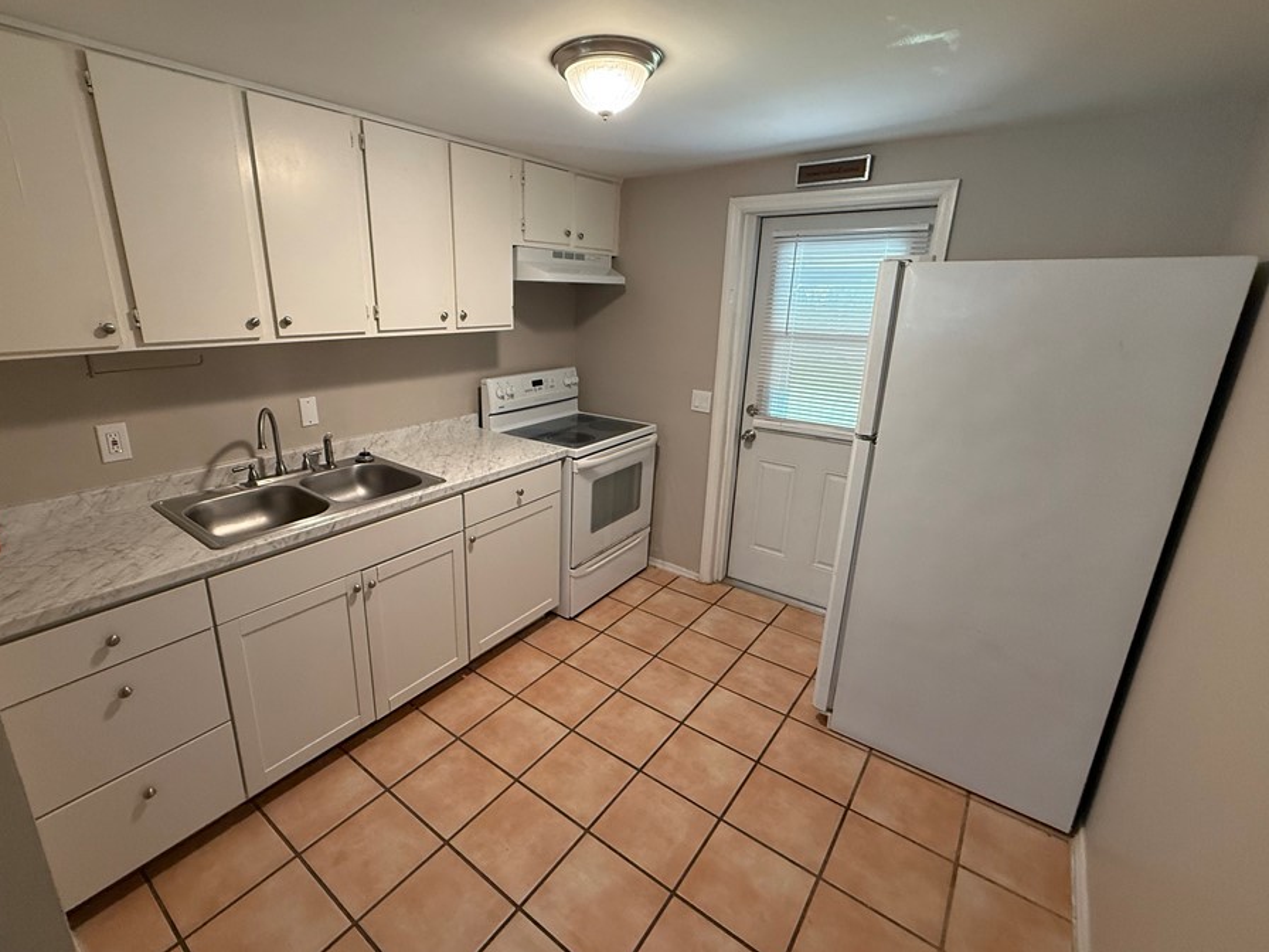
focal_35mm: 16
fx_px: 587
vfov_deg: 78.1
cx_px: 578
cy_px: 465
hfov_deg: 94.3
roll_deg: -0.5
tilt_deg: -15.6
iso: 500
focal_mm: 2.22
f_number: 2.2
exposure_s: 1/120
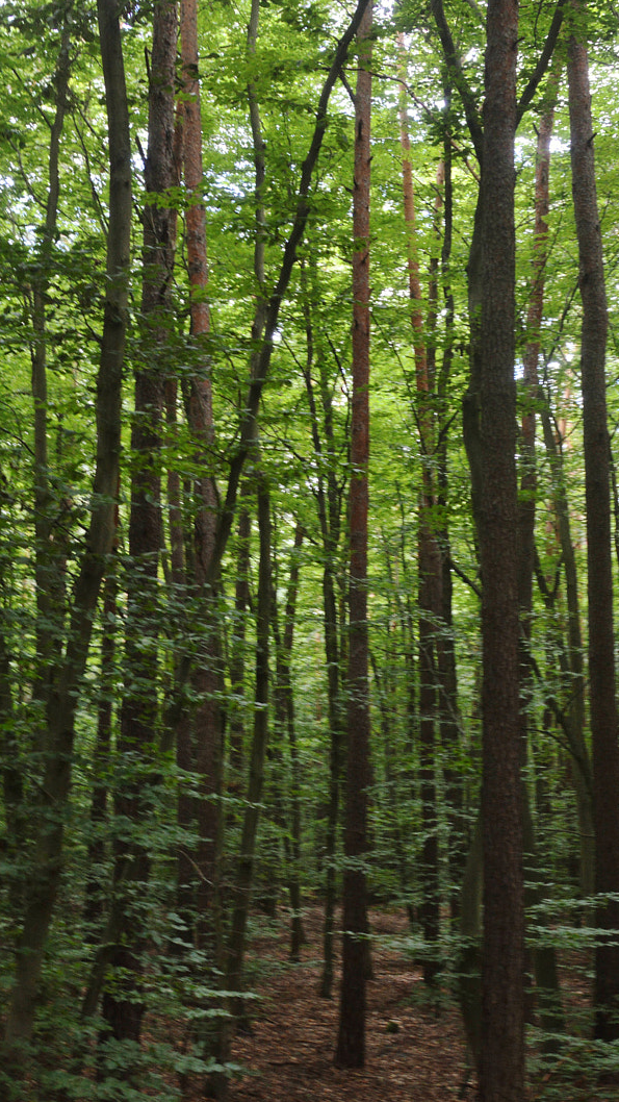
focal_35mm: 57
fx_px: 1663
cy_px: 550
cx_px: 181
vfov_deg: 36.6
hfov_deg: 21.0
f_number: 10
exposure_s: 1/13
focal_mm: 24
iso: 400
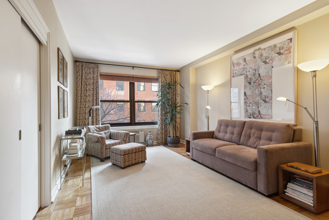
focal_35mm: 17
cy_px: 110
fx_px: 155
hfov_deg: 93.3
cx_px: 164
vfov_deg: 70.5
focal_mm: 17
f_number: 8
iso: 200
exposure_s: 1/3.33
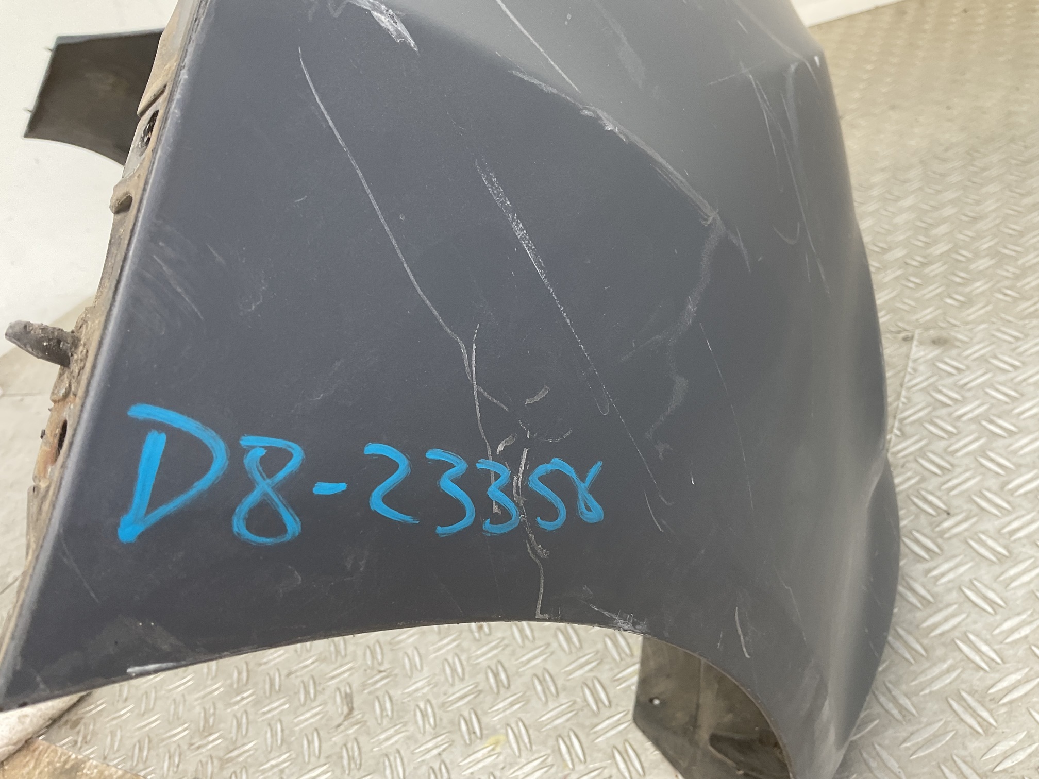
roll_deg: +23.6
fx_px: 870
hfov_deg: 61.7
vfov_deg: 48.2
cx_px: 520
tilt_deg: -30.3
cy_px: 390
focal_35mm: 29
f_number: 1.8
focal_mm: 3
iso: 32
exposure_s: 1/100
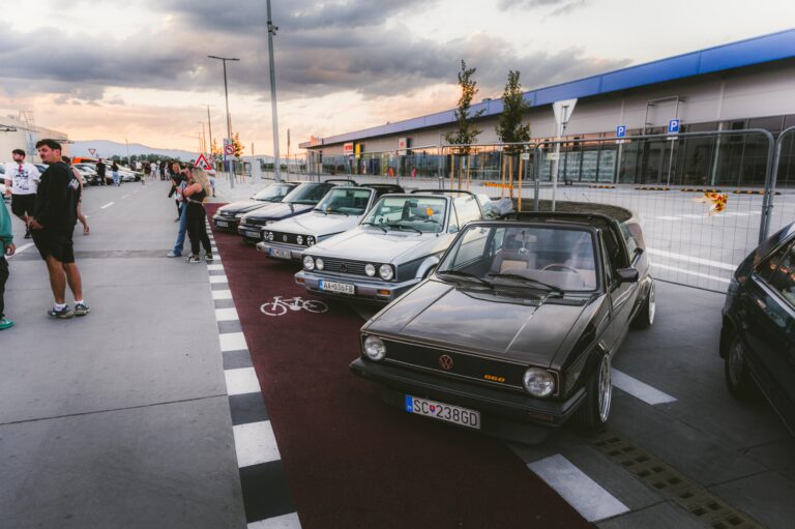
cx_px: 398
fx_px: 530
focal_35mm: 24
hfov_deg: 73.8
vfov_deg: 53.1
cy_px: 264
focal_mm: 24
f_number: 4
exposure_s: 1/125
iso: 400
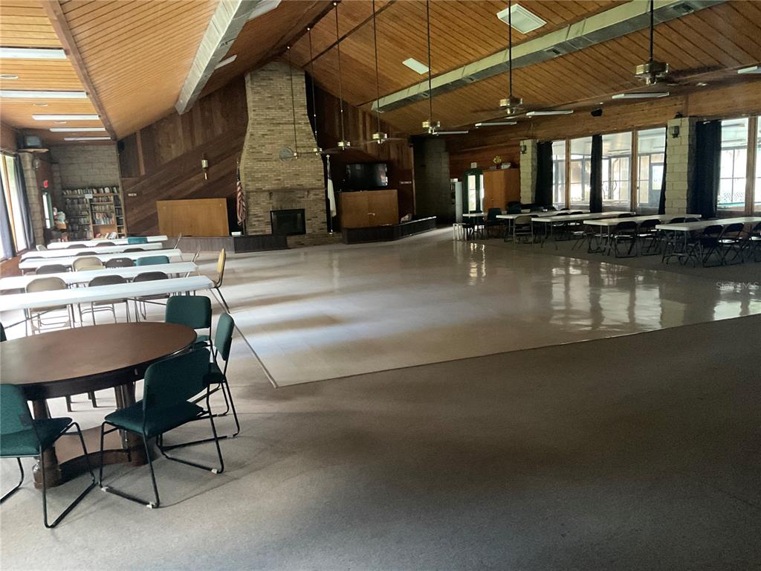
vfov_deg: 48.2
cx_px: 380
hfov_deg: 61.7
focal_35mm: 29
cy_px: 286
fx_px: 638
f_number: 1.8
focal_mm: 3
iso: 500
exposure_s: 1/30
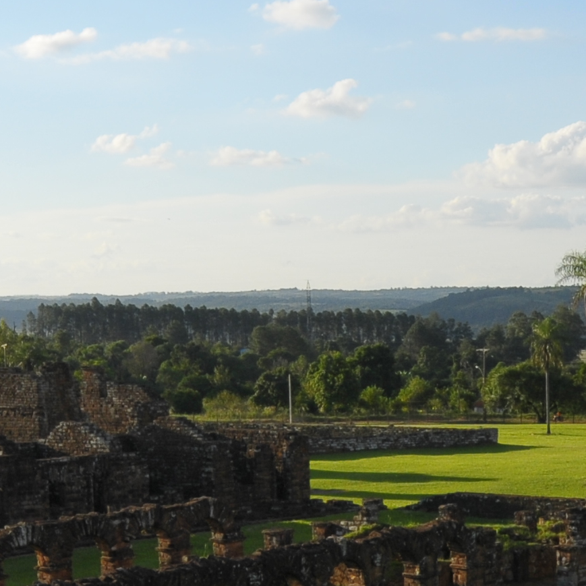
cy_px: 500
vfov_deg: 19.4
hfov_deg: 19.1
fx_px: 1685
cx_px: 595
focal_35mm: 88
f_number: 7.1
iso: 200
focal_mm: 14
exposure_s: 1/400
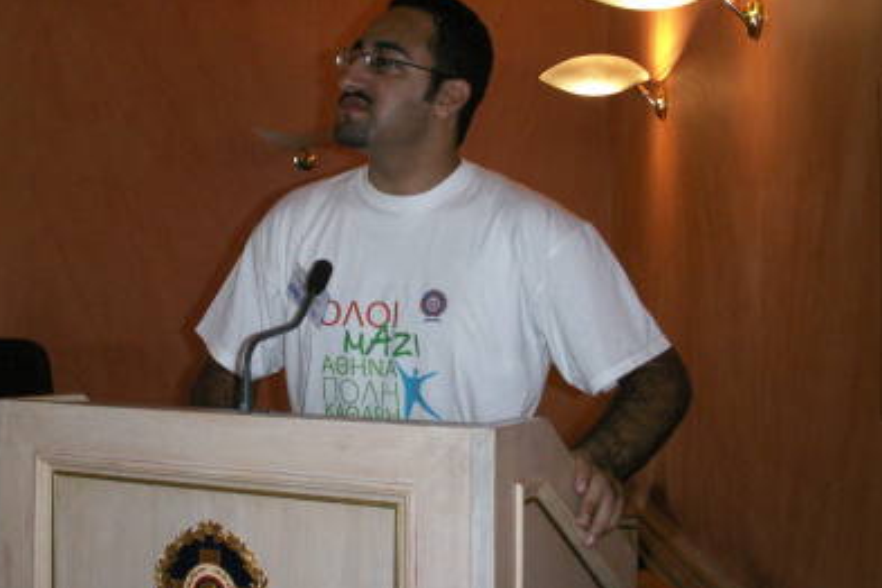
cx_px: 346
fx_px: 1200
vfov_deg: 27.5
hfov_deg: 40.1
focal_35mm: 49
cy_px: 252
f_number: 3.5
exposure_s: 1/40
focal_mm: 7.7
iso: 160
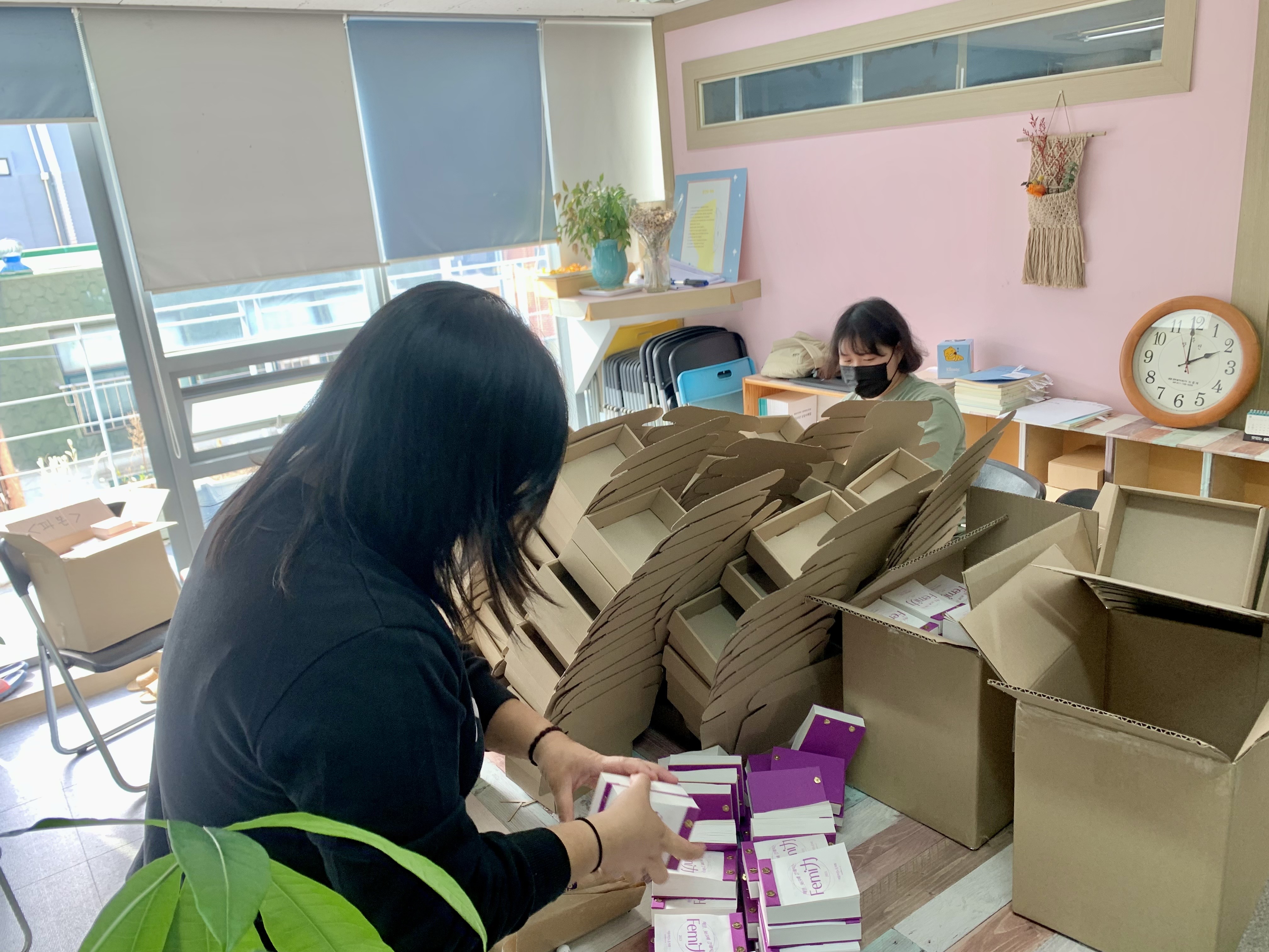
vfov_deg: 53.1
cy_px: 476
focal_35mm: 26
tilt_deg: -17.3
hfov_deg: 67.3
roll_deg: +4.8
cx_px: 634
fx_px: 953
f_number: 1.8
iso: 50
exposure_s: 1/60
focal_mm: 4.25
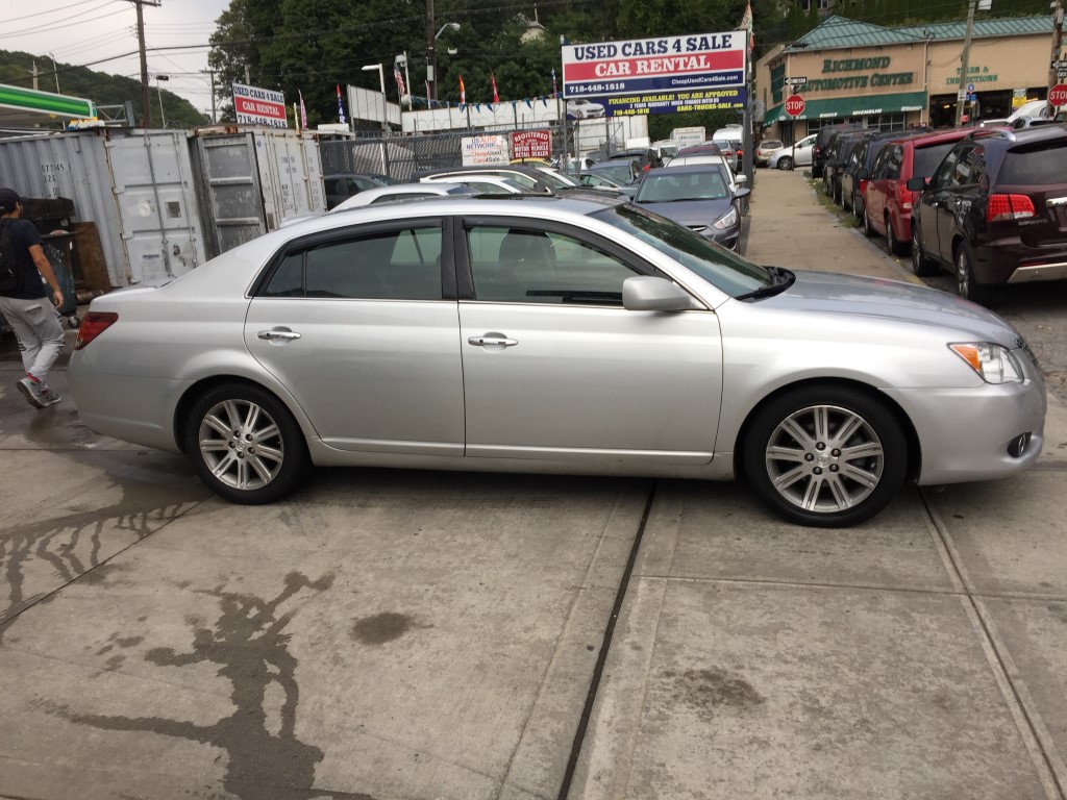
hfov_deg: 61.7
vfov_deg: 48.2
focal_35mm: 29
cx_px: 534
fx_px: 894
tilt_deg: -10.6
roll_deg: +2.4
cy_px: 400
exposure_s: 1/120
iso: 32
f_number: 2.2
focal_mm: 4.15
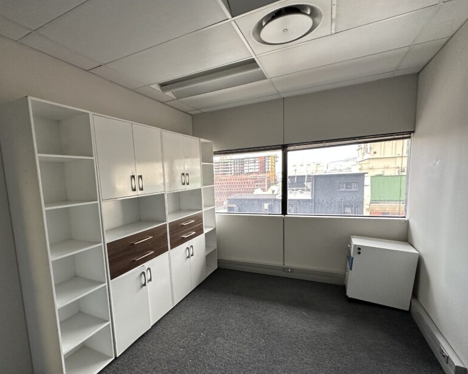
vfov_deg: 73.6
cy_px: 209
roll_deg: +4.2
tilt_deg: -5.6
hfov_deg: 85.6
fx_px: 249
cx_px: 195
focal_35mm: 18
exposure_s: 1/100
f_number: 2.2
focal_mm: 2.22
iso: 200
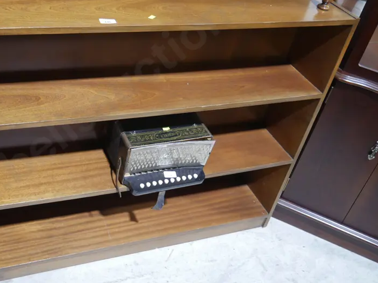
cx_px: 129
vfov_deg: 34.7
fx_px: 448
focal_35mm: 41
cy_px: 85
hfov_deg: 45.2
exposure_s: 1/60
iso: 1000
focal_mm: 14
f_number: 3.5
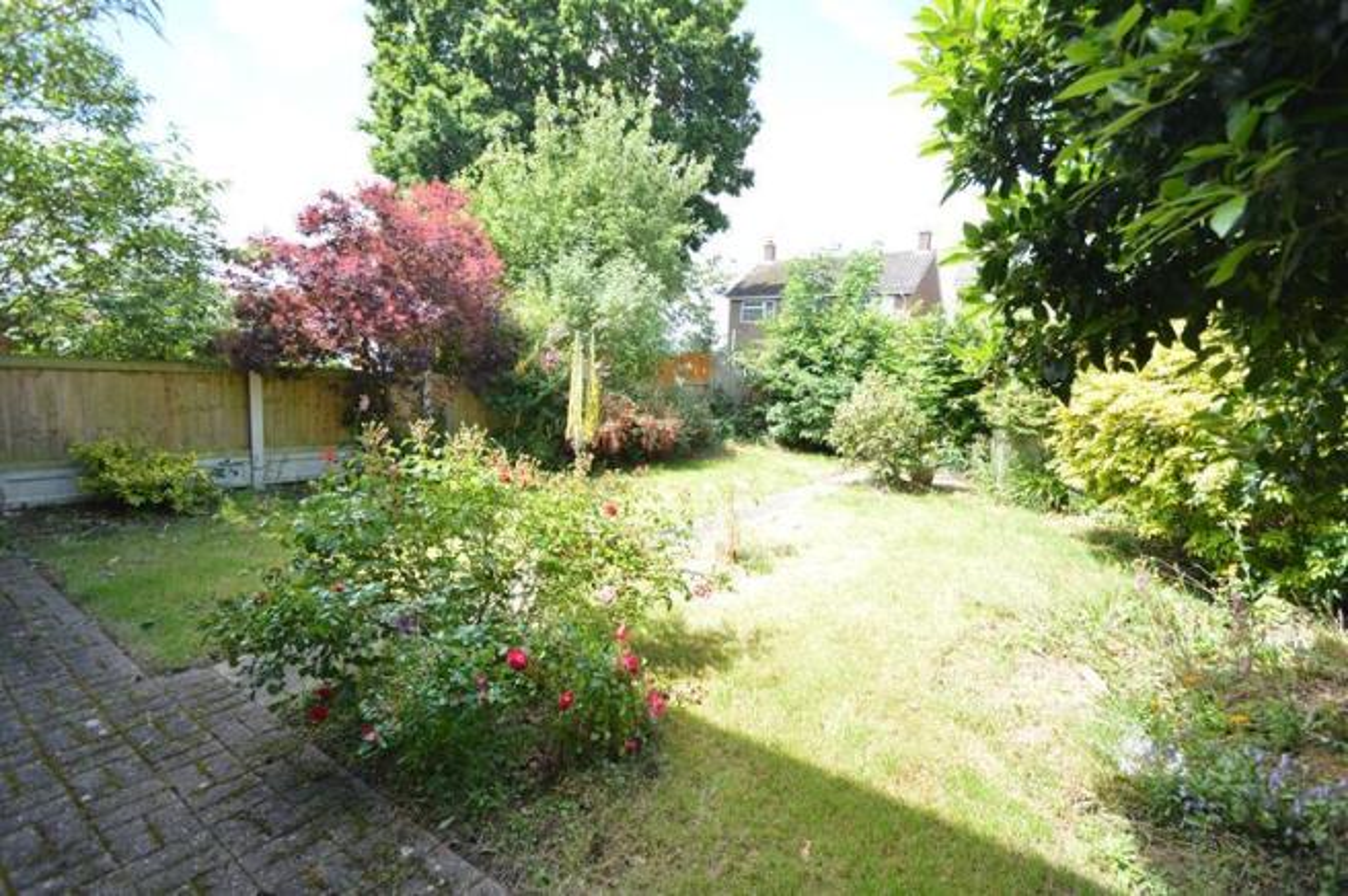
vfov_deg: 77.2
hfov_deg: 100.4
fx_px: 561
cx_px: 674
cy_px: 448
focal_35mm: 15
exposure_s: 1/100
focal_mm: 10
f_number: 5
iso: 100
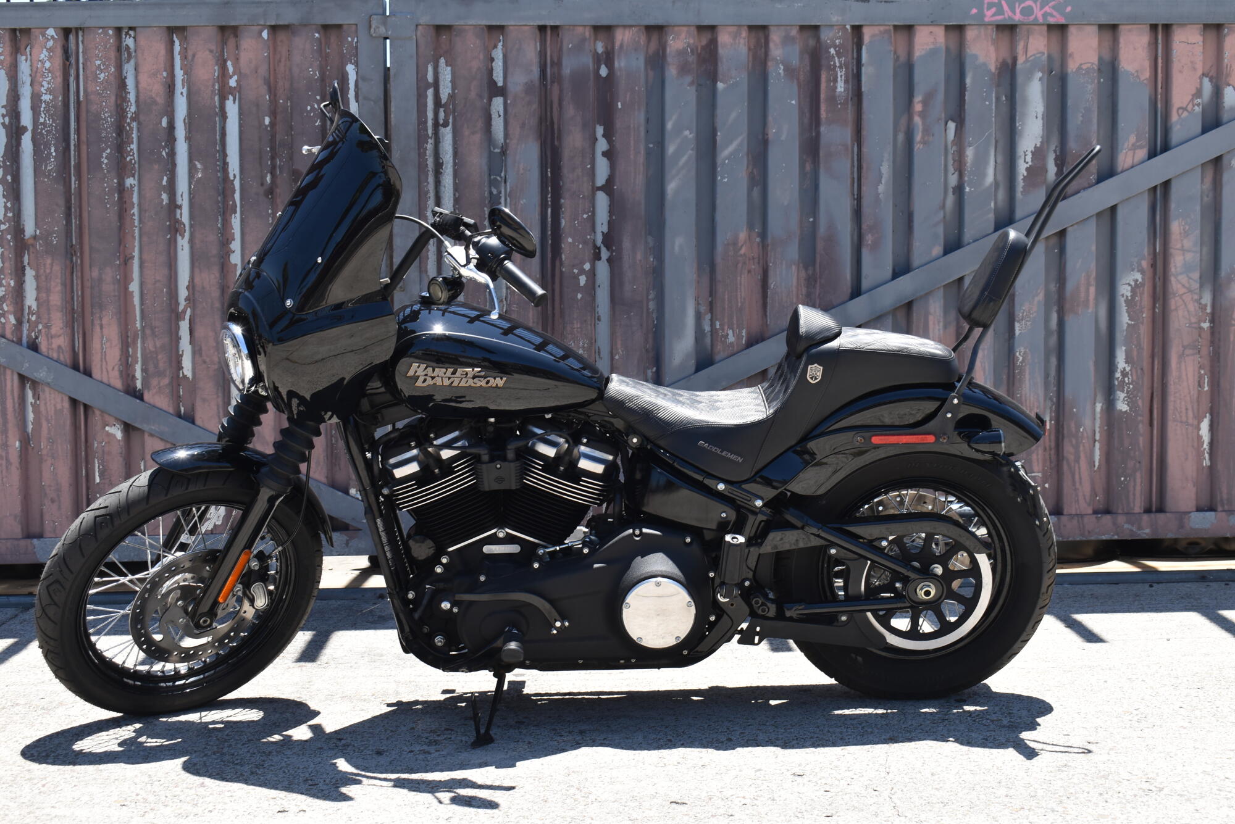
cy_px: 412
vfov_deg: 25.8
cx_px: 618
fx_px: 1802
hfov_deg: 37.8
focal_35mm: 52
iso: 160
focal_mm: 35
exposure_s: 1/250
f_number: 8
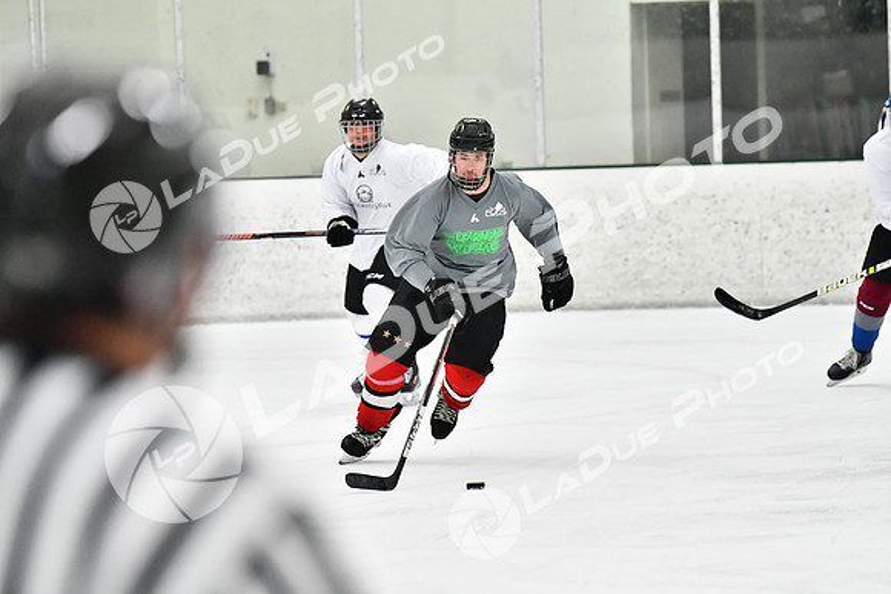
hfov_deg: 11.0
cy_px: 297
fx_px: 4641
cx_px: 446
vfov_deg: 7.3
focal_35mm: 188
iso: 6400
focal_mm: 125
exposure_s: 1/1600
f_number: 2.8
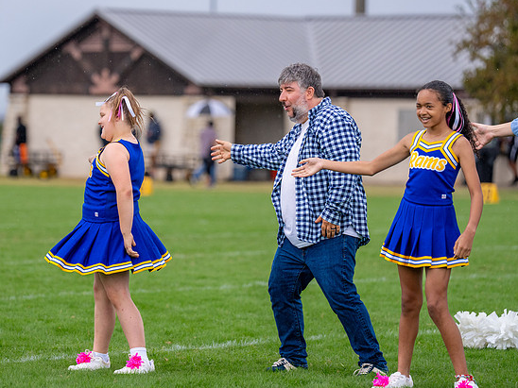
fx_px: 3292
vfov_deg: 6.8
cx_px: 148
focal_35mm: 220
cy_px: 144
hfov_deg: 9.0
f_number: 2.8
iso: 500
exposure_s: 1/1600
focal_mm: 155
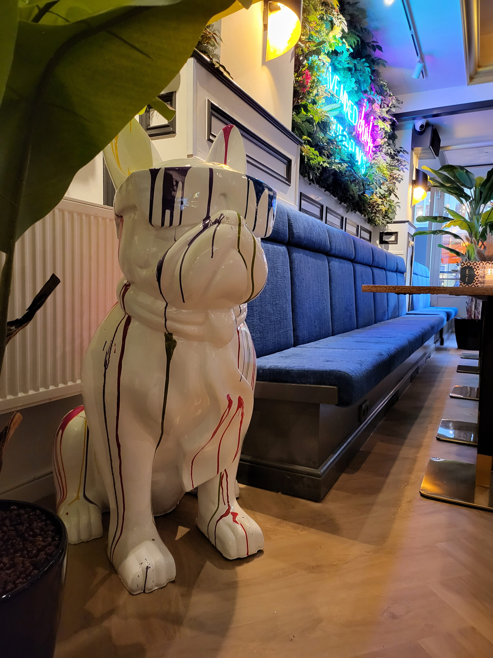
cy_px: 329
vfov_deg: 71.6
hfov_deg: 56.8
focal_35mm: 24
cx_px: 246
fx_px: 456
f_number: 1.8
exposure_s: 1/25
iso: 640
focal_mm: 5
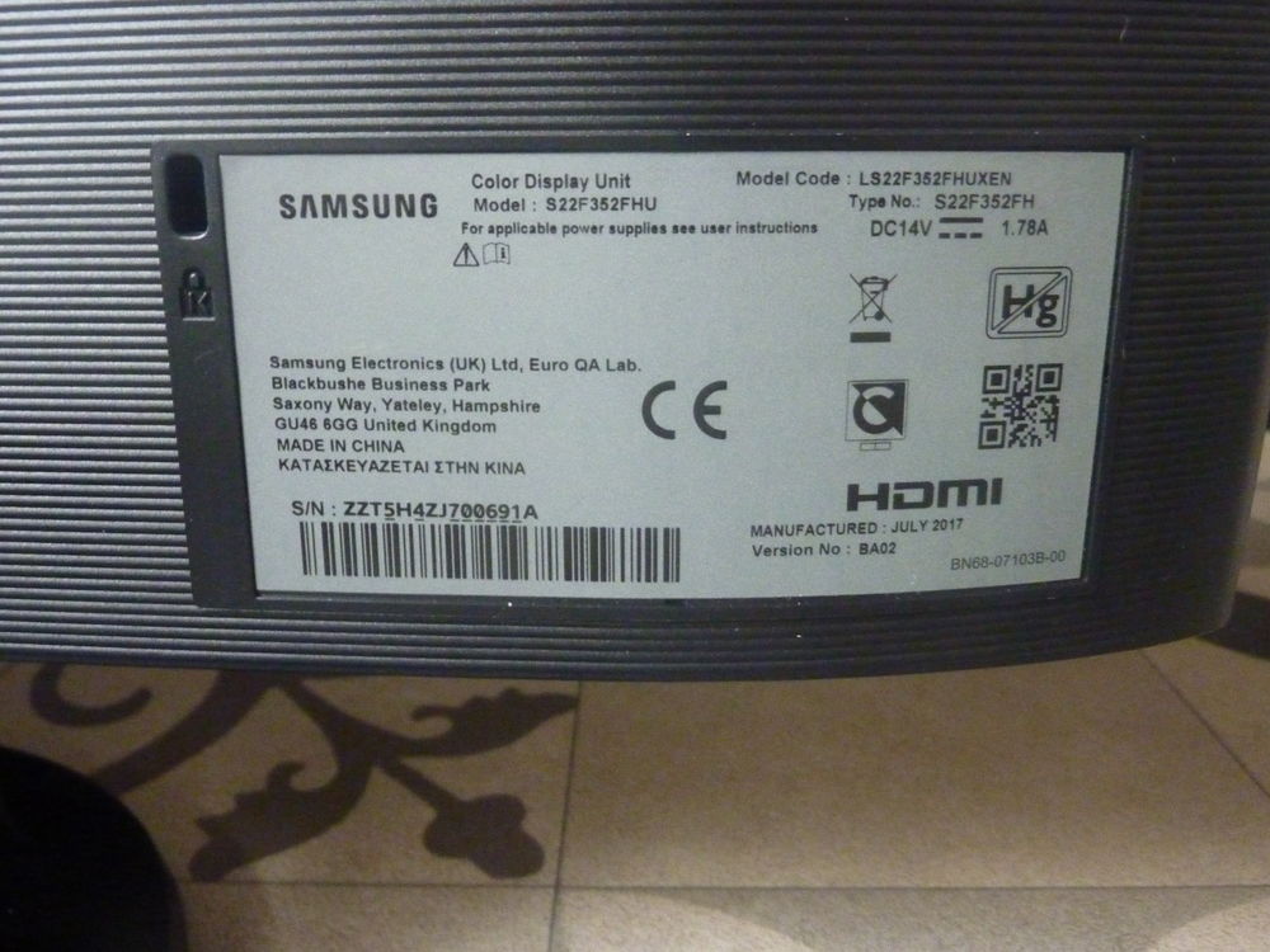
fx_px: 1064
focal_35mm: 29
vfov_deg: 48.2
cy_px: 476
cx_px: 635
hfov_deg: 61.7
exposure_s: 1/20
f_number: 3.4
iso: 800
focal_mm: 4.7
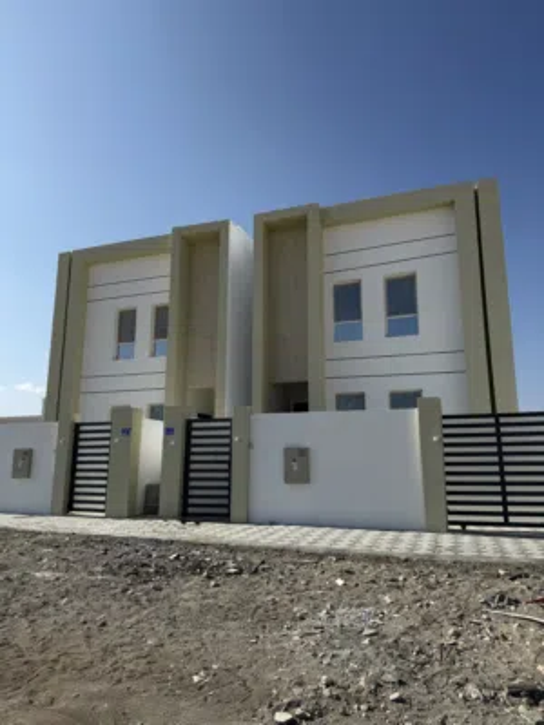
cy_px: 362
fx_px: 503
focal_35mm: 24
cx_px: 272
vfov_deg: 71.6
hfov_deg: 56.8
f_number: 1.78
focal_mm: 6.76
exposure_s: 1/8130
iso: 80
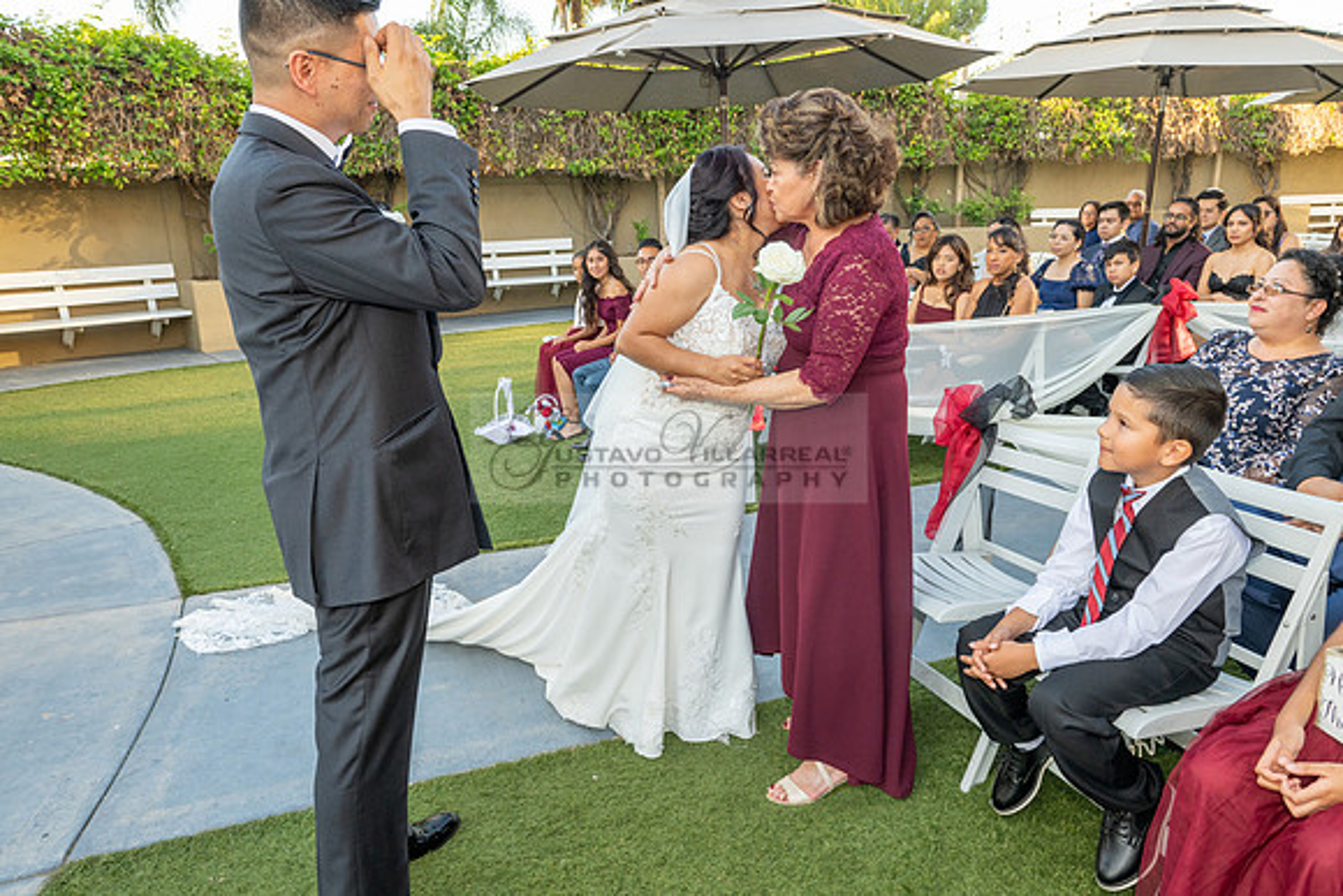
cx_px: 672
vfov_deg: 53.2
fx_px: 896
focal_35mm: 24
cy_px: 448
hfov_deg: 73.7
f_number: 7.1
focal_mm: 24
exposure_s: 1/200
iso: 500
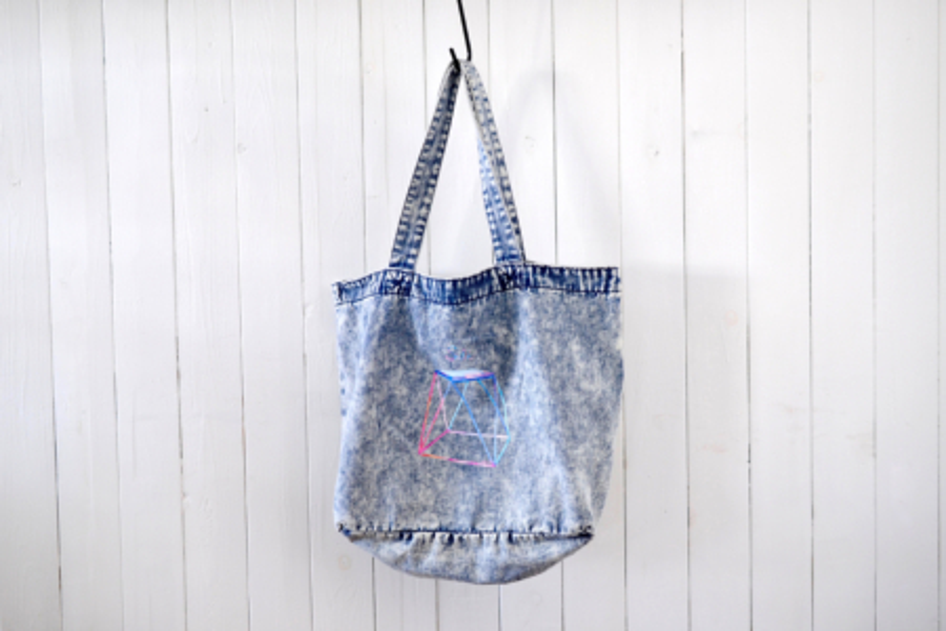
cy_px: 316
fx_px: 1577
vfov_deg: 22.6
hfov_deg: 33.4
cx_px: 473
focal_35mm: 60
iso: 450
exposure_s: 1/50
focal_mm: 40
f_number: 3.5
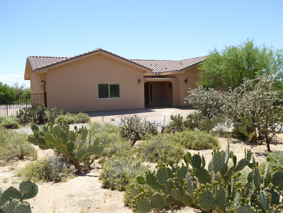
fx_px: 278
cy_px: 106
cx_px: 142
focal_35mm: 34
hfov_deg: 54.0
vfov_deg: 41.8
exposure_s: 1/640
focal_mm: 5.8
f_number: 3.6
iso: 100
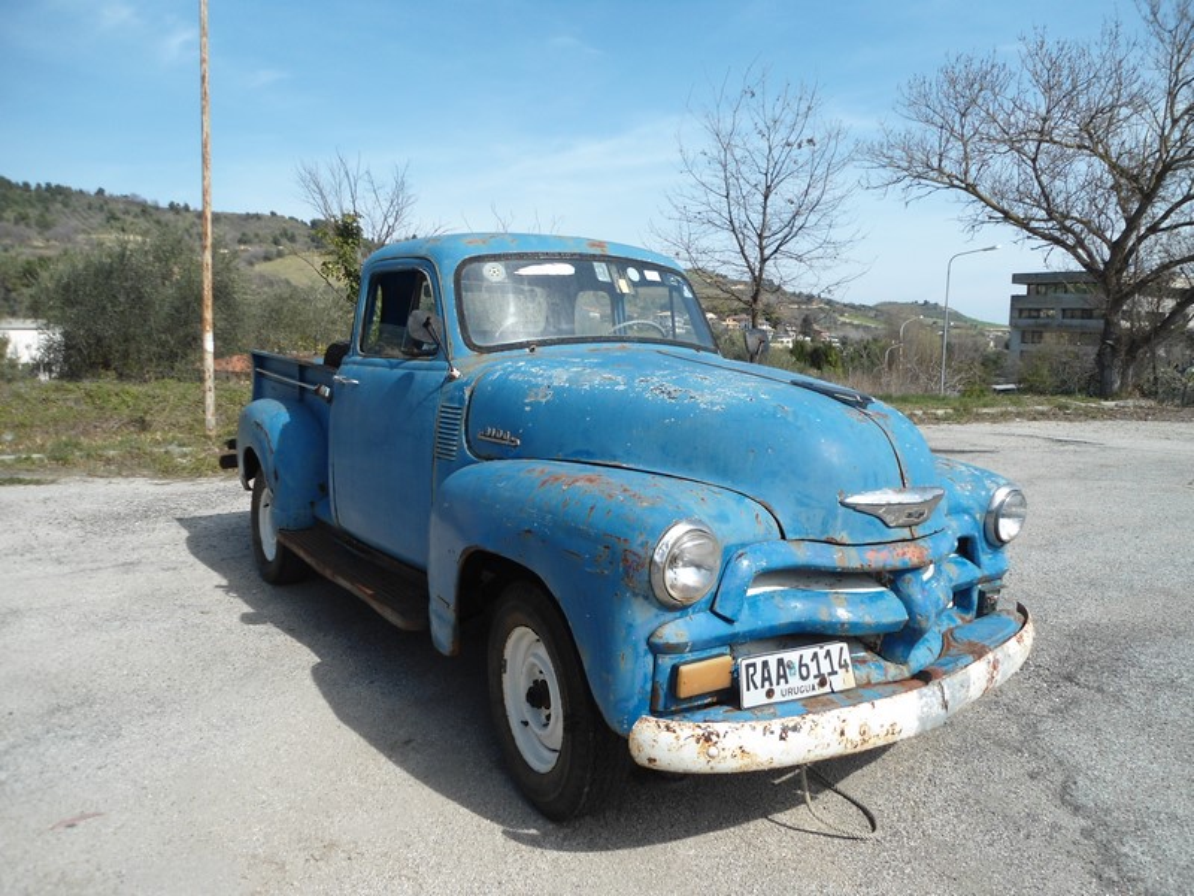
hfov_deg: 67.3
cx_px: 597
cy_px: 448
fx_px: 897
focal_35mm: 26
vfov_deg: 53.1
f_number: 8
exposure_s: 1/125
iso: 80
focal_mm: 4.7
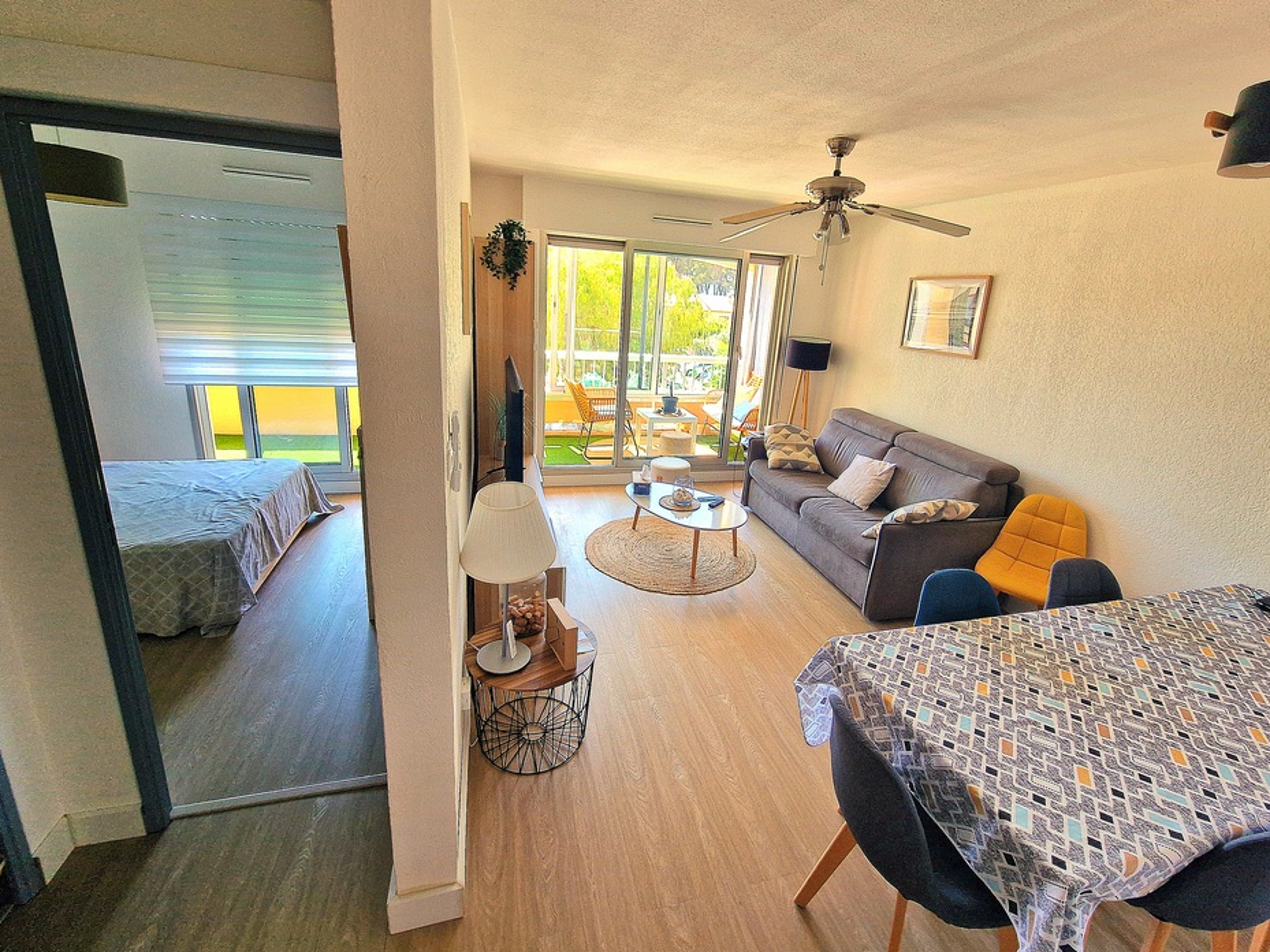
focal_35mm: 14
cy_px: 446
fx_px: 513
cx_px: 658
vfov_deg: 85.5
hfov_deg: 102.0
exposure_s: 1/100
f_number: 2.2
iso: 80
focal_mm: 2.2
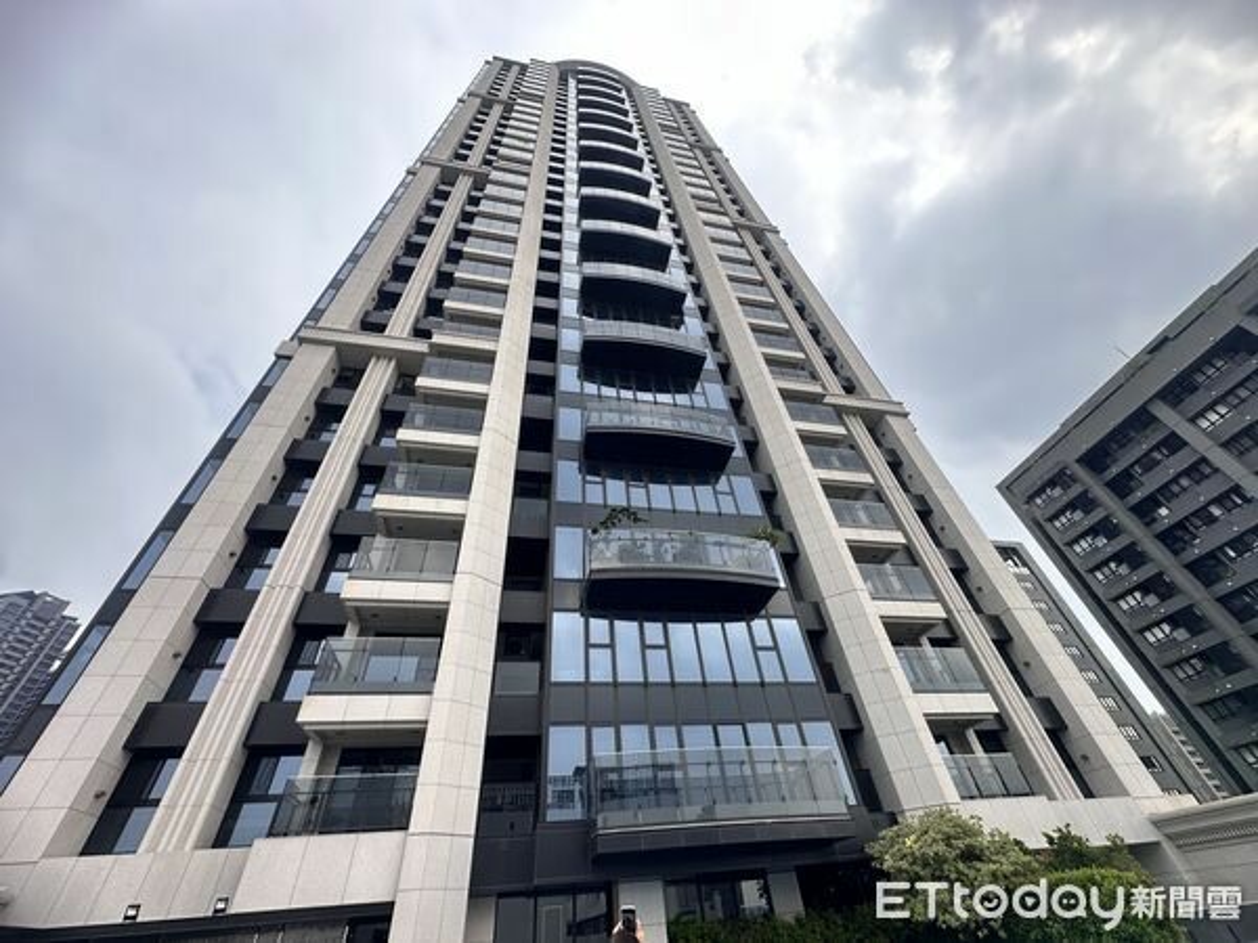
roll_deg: +5.7
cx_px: 629
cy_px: 472
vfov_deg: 85.7
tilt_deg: +42.3
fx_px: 509
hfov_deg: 102.1
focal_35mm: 14
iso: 40
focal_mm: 2.22
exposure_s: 1/509
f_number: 2.2
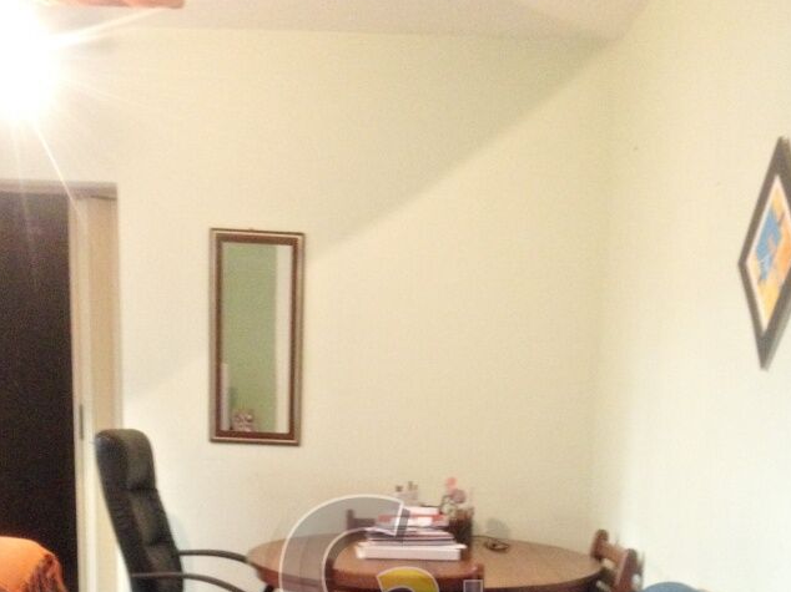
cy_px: 578
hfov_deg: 36.2
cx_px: 388
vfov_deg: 26.2
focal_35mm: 53
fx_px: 1211
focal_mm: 4.28
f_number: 2.4
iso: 400
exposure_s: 1/15
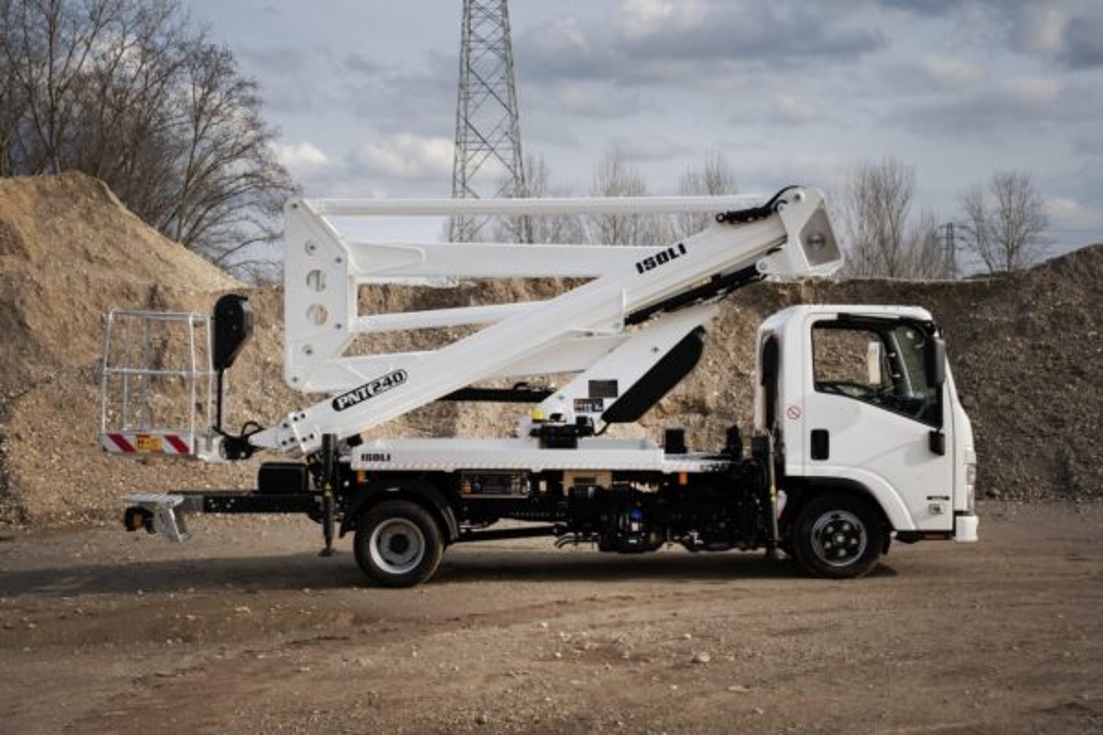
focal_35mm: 55
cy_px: 368
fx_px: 1685
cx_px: 552
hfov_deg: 36.2
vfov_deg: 24.6
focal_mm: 55
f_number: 16
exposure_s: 1/125
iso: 400
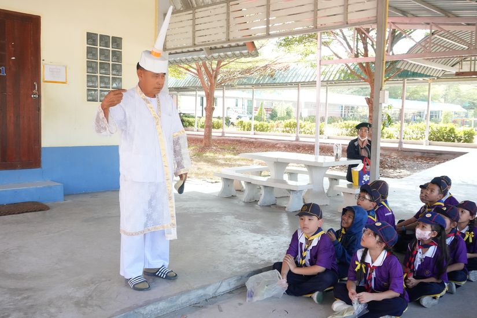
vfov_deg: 38.4
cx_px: 238
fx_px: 457
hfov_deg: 55.1
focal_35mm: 34
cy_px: 159
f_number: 5.6
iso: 3200
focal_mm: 23
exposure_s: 1/800
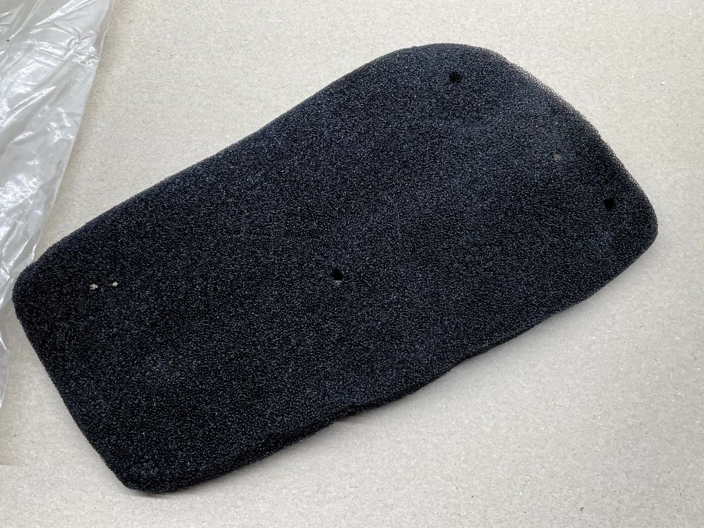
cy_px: 250
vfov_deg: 41.8
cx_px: 354
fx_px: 691
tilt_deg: -68.6
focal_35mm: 34
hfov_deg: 54.0
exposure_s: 1/100
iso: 64
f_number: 1.6
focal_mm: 4.2
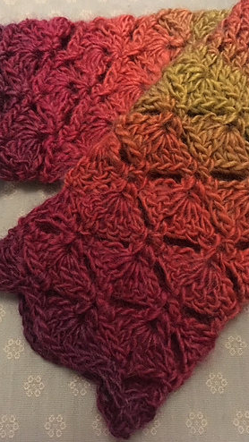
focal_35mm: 32
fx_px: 375
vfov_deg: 61.0
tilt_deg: -68.1
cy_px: 223
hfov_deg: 36.5
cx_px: 95
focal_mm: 4.15
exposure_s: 1/17
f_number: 2.2
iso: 800
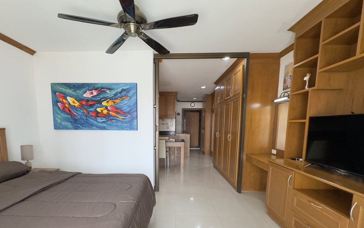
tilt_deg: -6.4
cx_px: 168
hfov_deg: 94.2
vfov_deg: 66.8
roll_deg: -0.7
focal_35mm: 17
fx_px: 169
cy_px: 145
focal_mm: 2.22
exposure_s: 1/100
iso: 160
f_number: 2.2
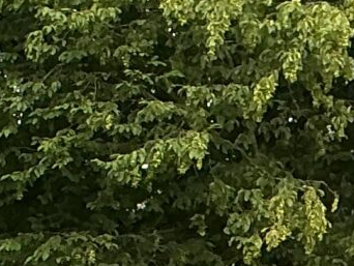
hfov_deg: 7.4
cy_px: 643
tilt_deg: -1.8
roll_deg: -3.4
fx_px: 2221
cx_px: -899
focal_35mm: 217
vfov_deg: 6.5
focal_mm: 3
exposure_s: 1/978
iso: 25
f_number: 1.8
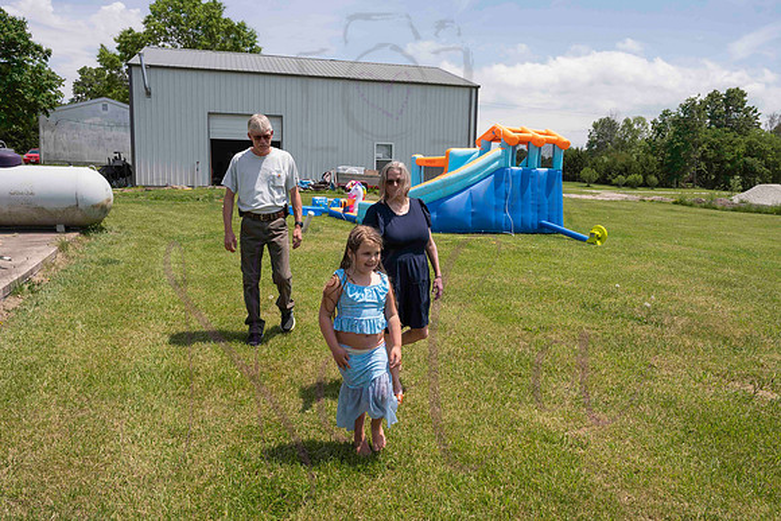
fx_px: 597
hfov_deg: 66.4
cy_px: 256
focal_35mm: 27
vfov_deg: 47.2
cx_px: 386
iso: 400
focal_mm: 26
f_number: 10
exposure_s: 1/640
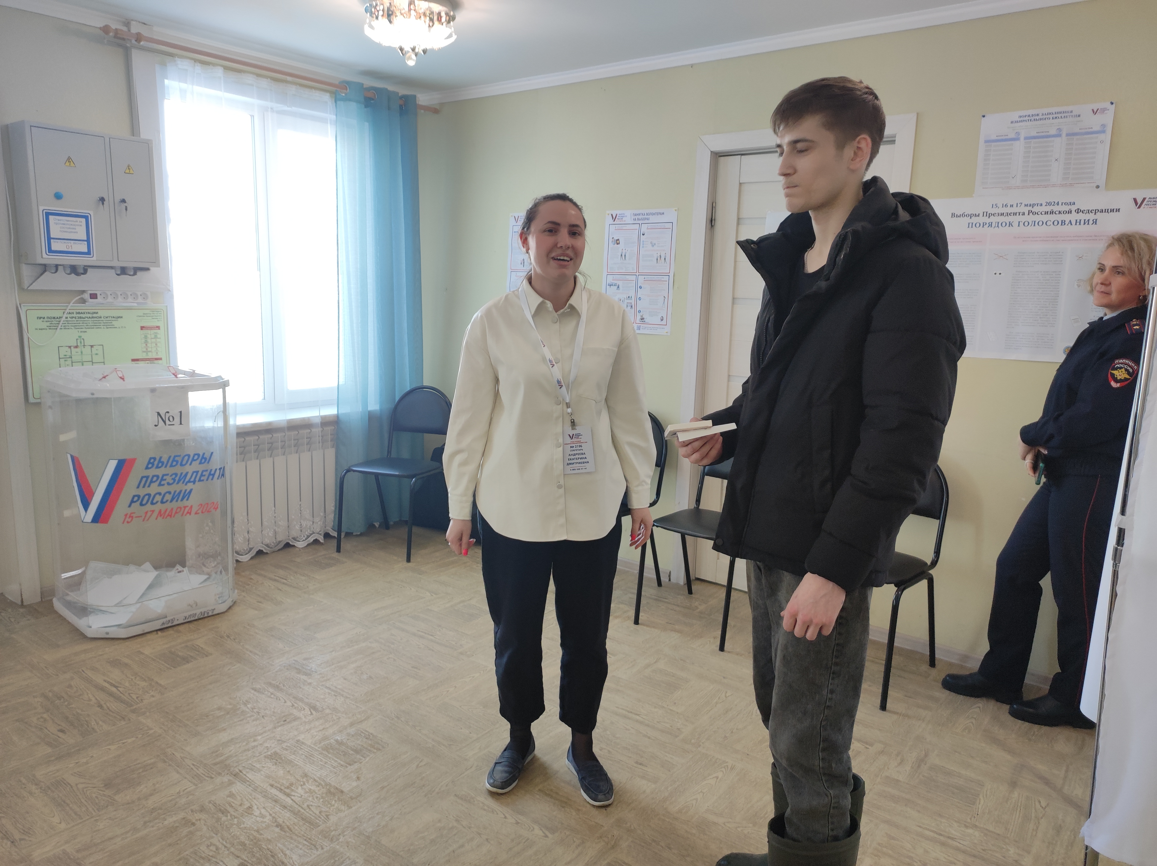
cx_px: 578
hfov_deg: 69.4
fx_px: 835
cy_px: 433
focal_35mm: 25
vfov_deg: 54.8
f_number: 1.79
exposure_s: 1/50
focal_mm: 4.7
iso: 196
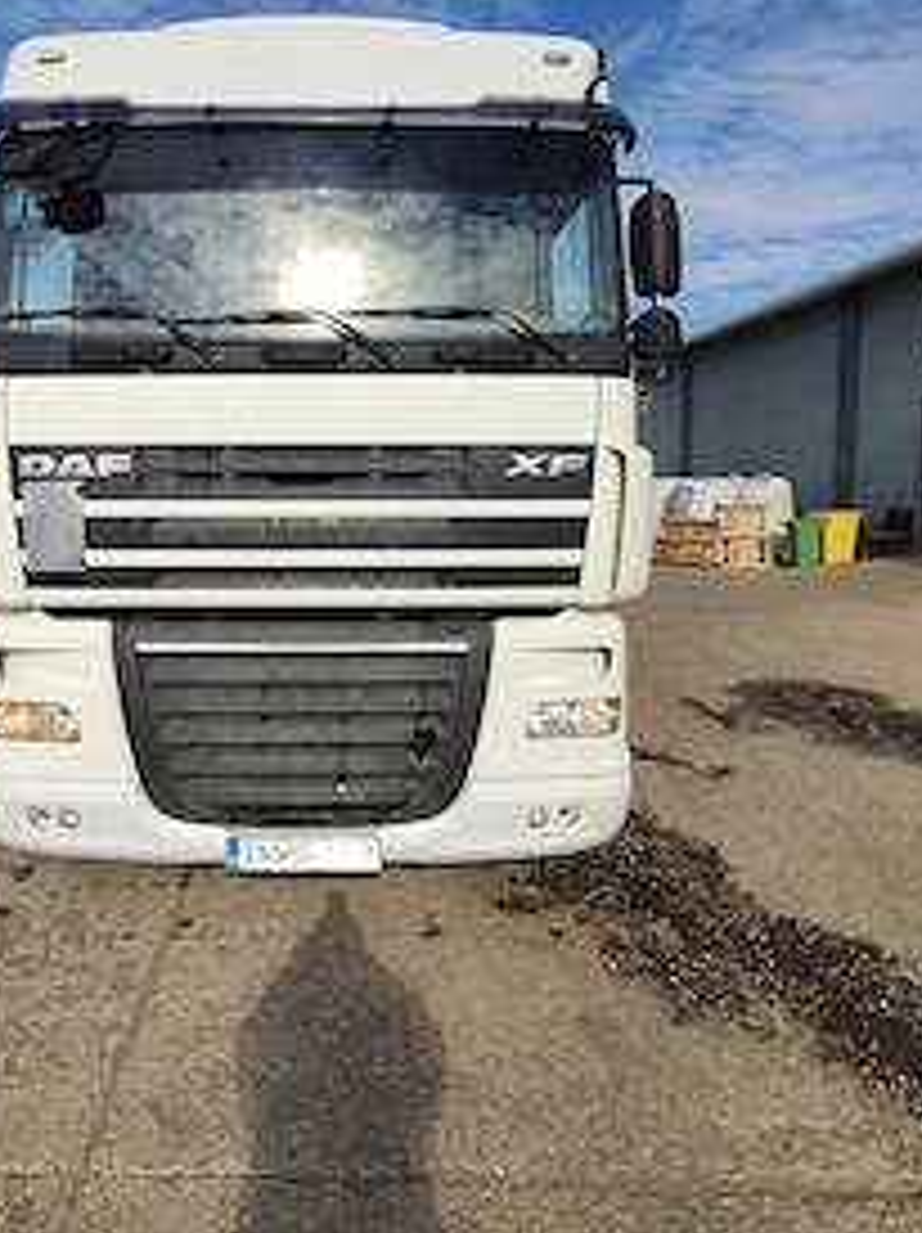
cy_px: 518
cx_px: 324
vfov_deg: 84.0
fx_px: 676
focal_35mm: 19
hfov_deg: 67.1
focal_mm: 1.74
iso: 50
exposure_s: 1/1916
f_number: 2.2
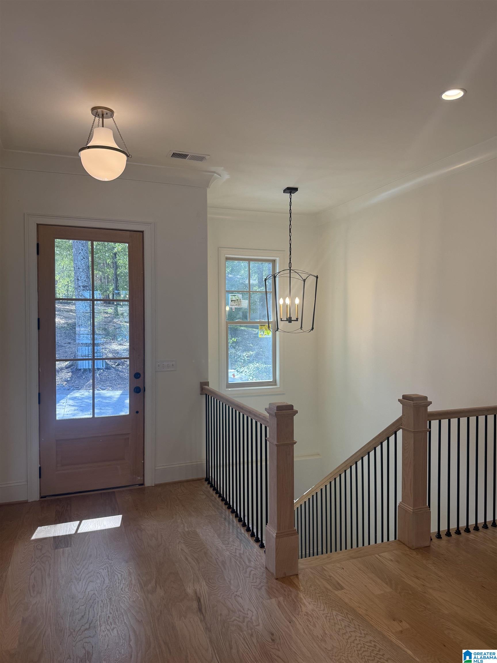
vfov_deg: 71.6
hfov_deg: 56.8
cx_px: 248
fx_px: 459
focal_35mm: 24
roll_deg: +0.2
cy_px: 332
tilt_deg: -0.7
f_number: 1.78
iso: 100
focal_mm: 6.76
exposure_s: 1/207
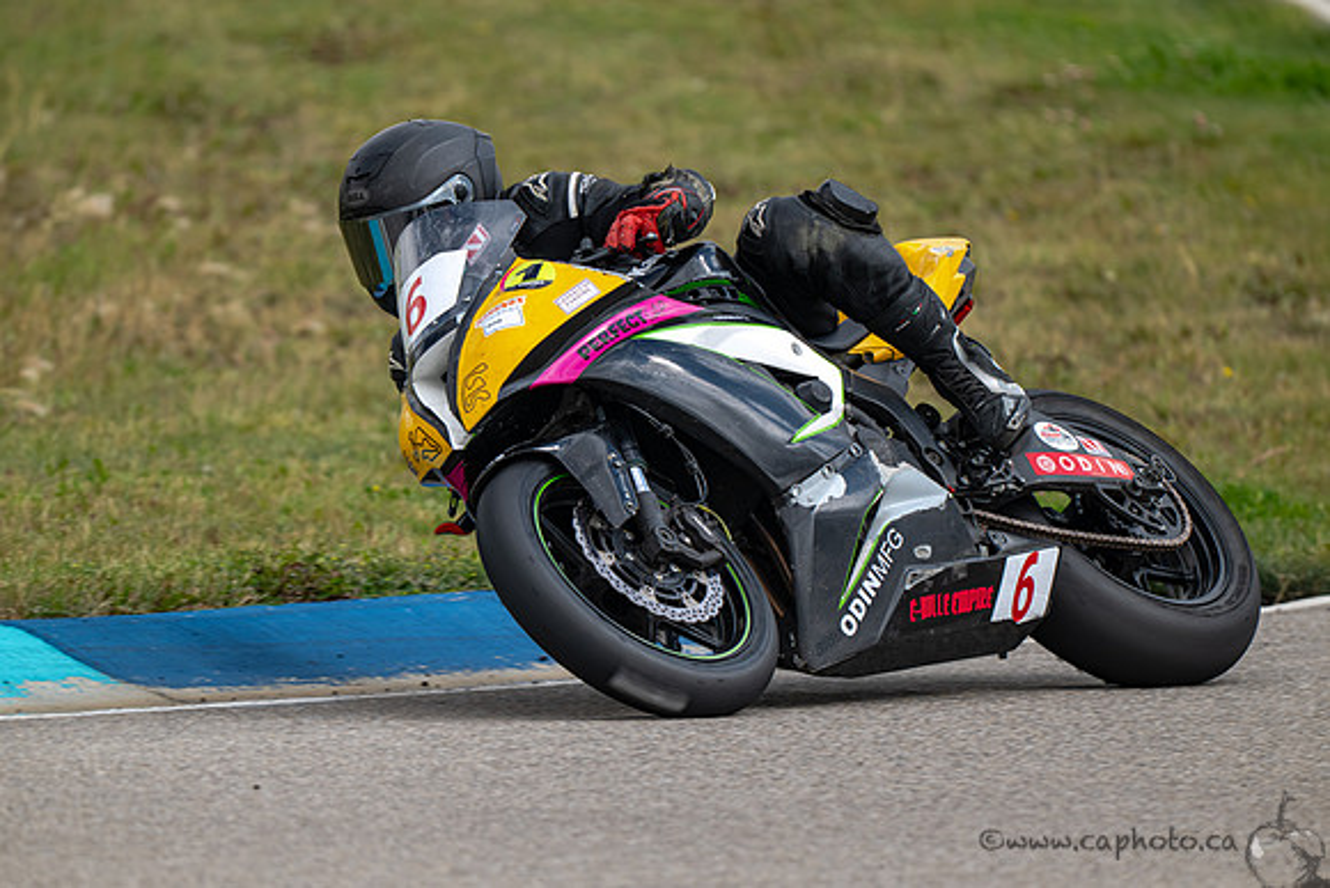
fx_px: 22171
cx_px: 665
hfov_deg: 3.4
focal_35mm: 600
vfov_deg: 2.3
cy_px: 444
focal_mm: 600
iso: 280
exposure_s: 1/1250
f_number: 6.3
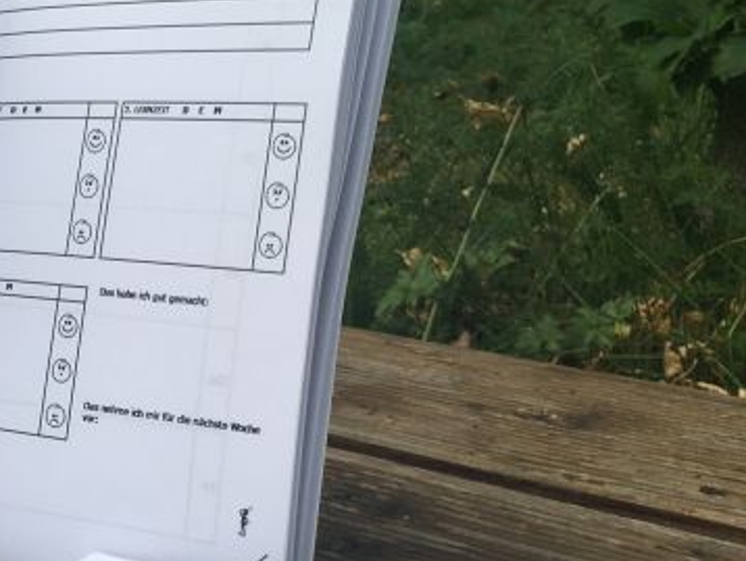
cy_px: 530
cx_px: 56
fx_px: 1747
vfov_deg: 17.9
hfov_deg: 23.4
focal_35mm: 81
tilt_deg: -22.8
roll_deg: -0.5
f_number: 2.2
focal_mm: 4.15
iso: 25
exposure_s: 1/100
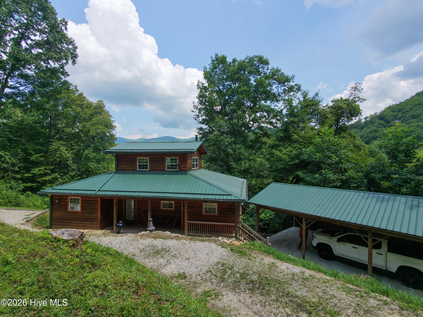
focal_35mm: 16
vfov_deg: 78.1
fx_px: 196
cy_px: 158
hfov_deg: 94.5
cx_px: 212
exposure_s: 1/500
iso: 100
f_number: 2.2
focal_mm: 3.05
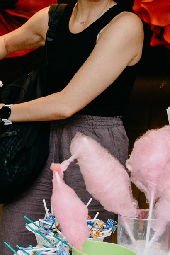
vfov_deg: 16.2
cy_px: 215
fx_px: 885
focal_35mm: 125
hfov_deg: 9.7
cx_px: -243
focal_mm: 26
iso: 320
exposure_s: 1/160
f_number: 4
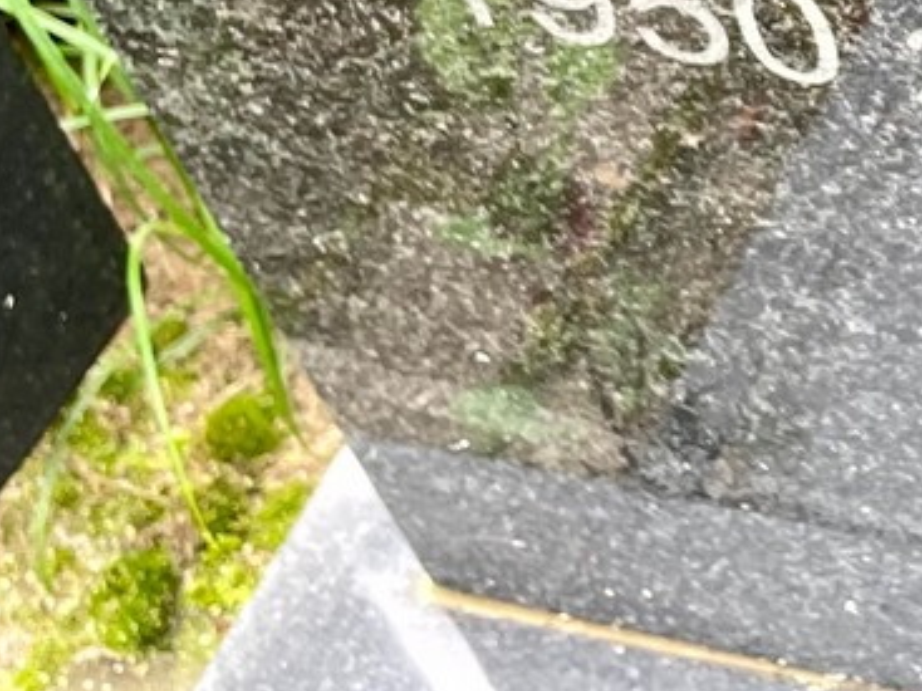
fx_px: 2716
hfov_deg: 17.2
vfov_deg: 13.6
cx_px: 1412
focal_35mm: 102
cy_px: -344
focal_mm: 4.2
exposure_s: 1/121
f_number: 1.6
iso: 100
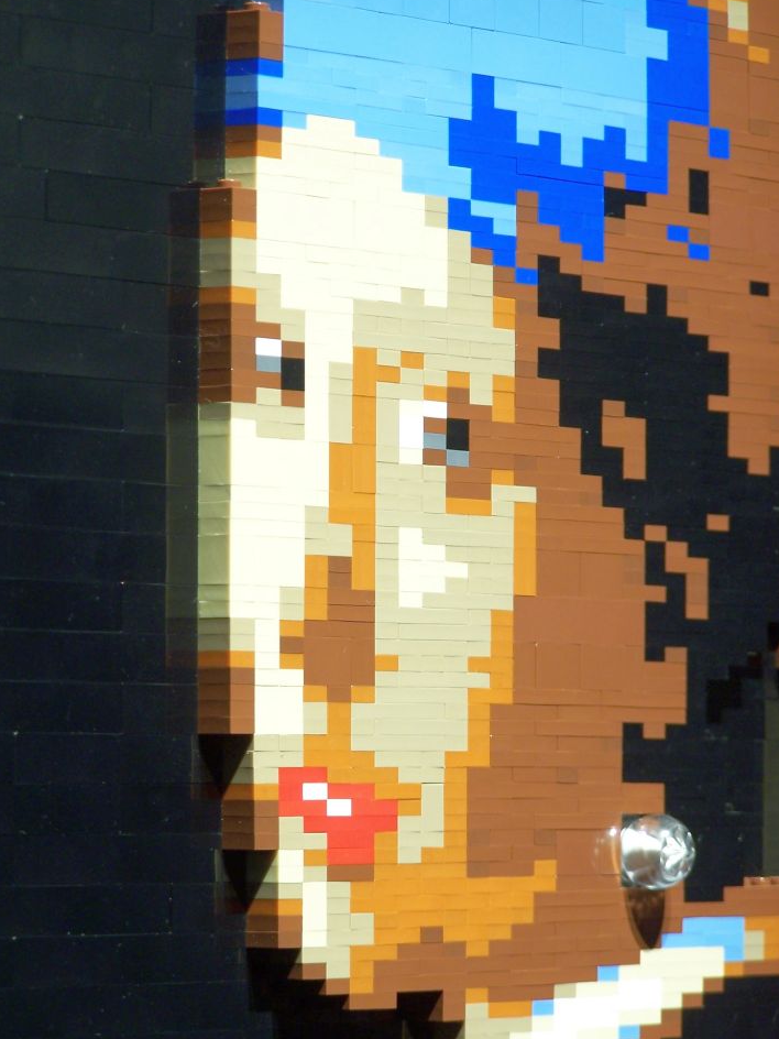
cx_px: 366
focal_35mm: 205
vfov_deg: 9.7
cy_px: 529
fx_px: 6151
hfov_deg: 7.2
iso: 80
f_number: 3.2
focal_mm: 31.3
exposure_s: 1/4
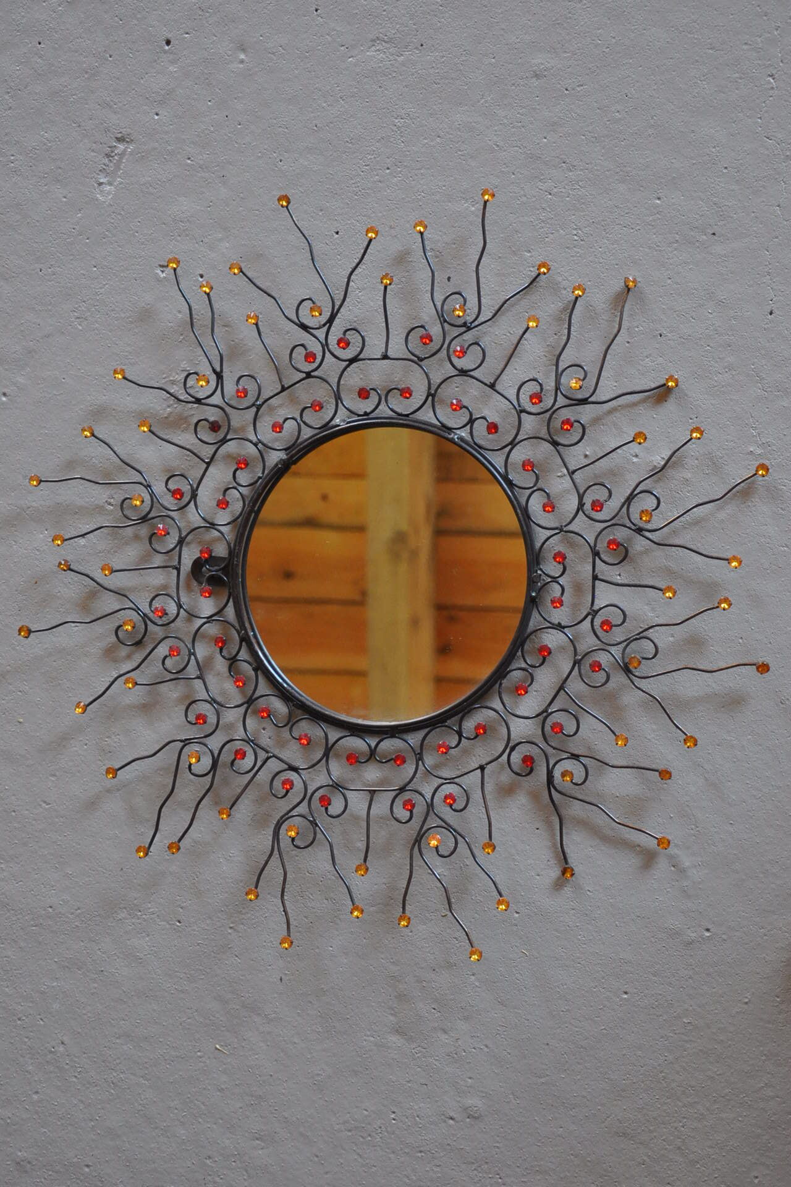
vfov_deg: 41.1
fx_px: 1582
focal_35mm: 48
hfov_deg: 28.1
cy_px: 594
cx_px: 396
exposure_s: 1/60
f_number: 4.2
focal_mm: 32
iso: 720
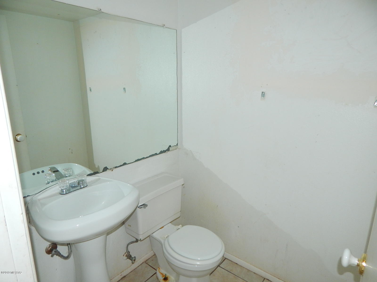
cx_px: 188
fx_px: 240
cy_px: 141
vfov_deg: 61.1
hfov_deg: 76.4
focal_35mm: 22
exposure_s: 1/30
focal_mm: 4
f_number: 3
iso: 200
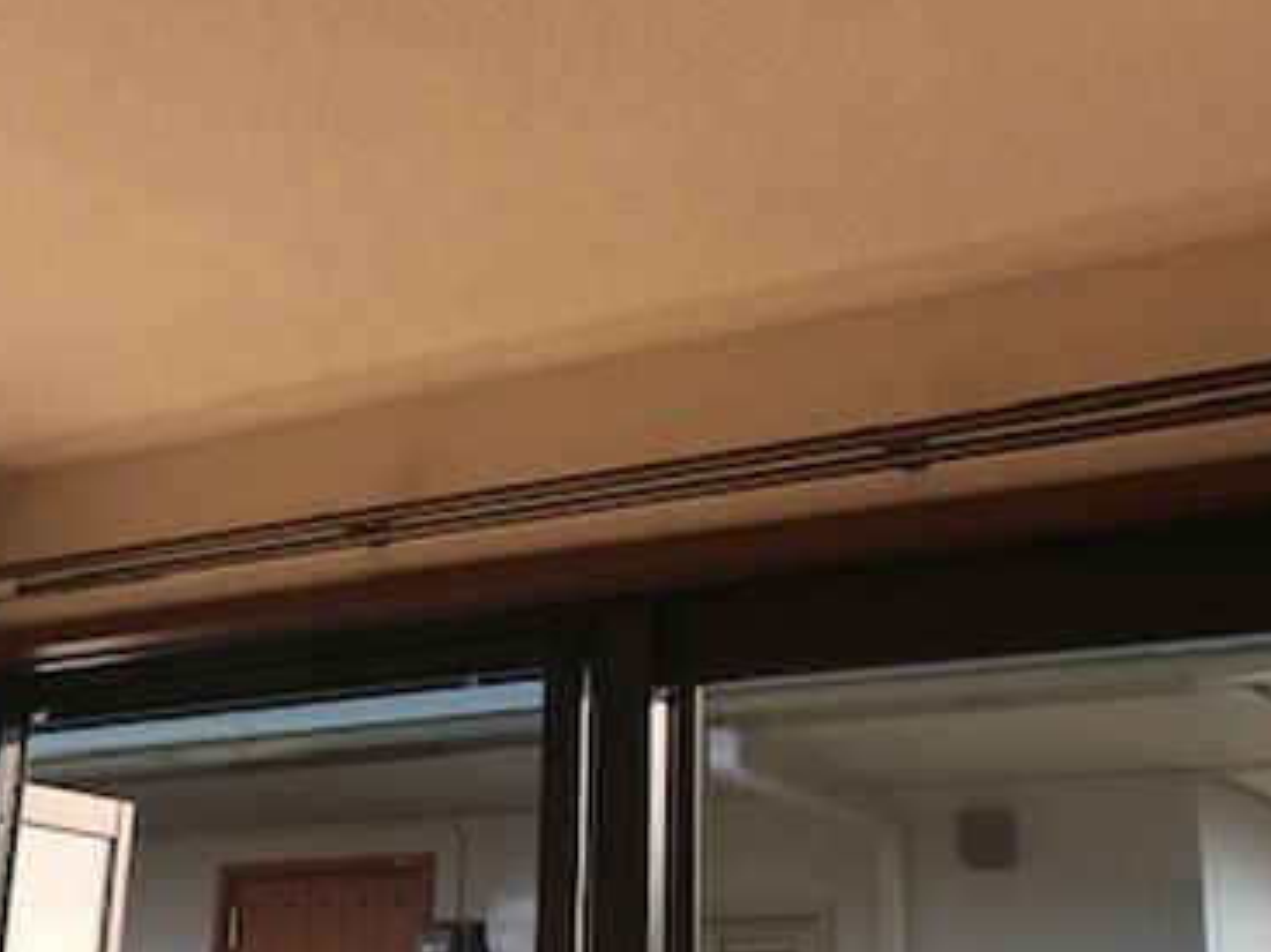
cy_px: 395
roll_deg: -2.3
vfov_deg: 24.0
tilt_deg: +20.6
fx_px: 2239
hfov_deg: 31.6
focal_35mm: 61
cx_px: 506
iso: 20
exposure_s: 1/449
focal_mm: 3.99
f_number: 1.8
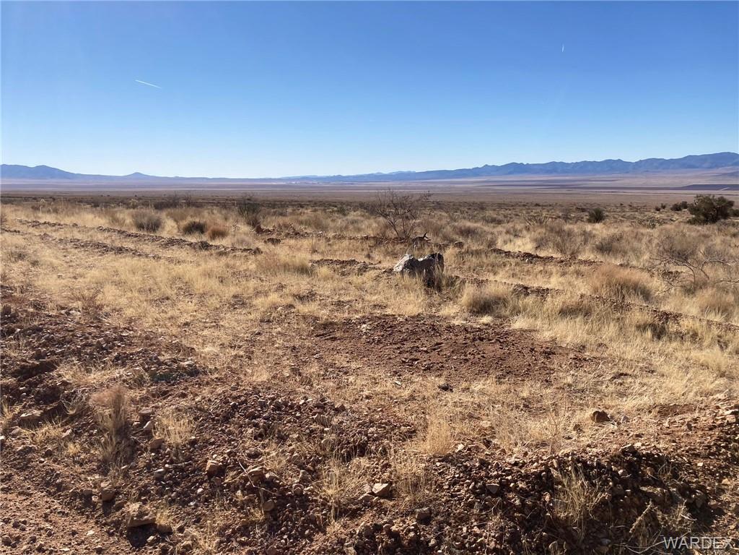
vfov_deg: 49.7
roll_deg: +1.4
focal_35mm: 28
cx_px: 370
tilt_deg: -8.5
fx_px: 598
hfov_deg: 63.4
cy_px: 278
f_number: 1.8
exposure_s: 1/3745
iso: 25
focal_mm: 3.99
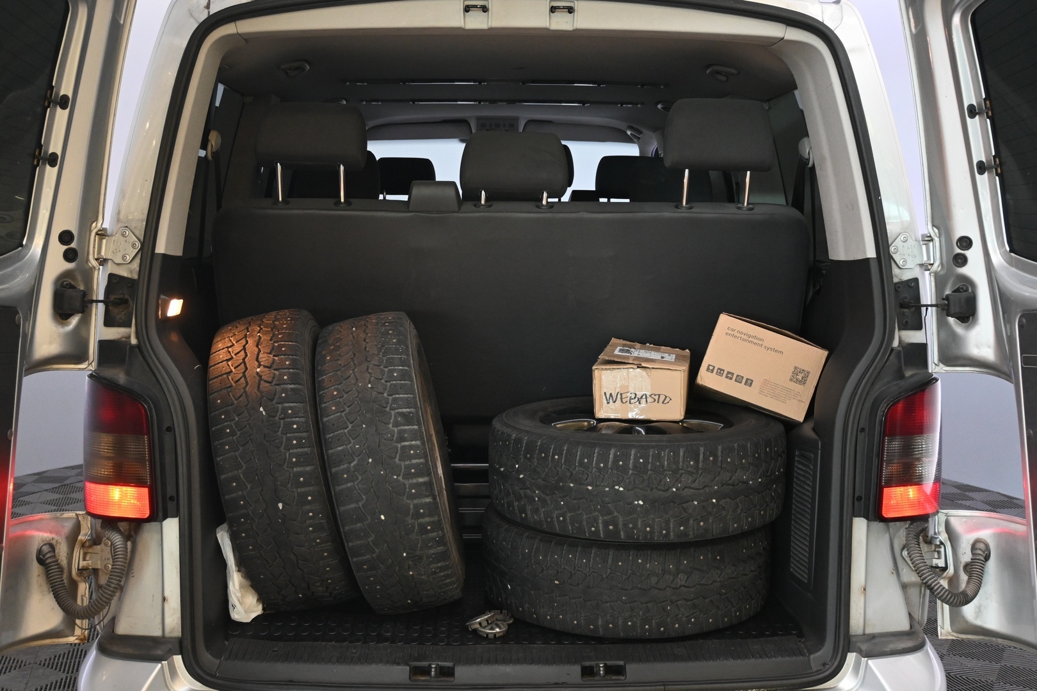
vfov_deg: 35.5
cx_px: 518
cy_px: 346
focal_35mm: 38
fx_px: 1080
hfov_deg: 51.3
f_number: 4.2
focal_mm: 25
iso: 1800
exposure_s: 1/40
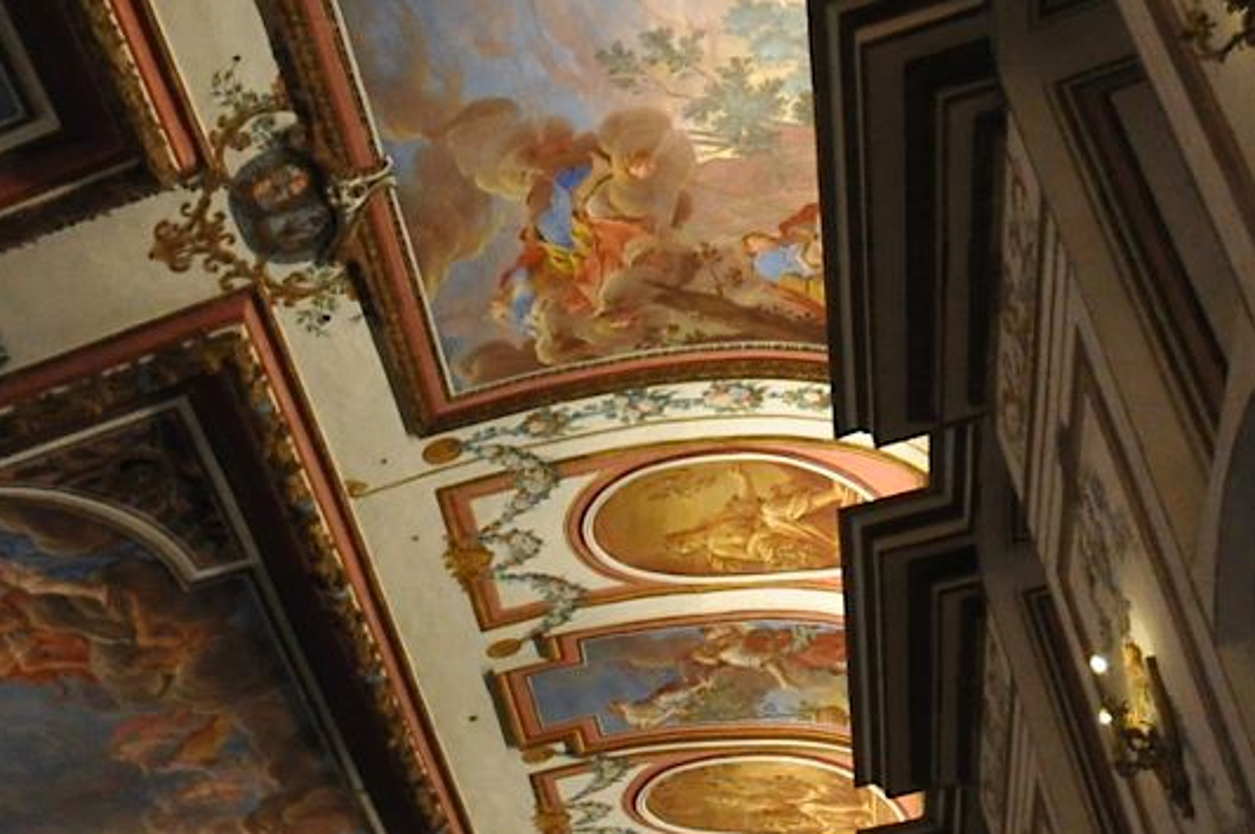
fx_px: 1880
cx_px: -162
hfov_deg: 32.1
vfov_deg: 22.9
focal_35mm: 54
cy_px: 1010
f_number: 5.6
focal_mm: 10
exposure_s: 1/125
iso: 1250
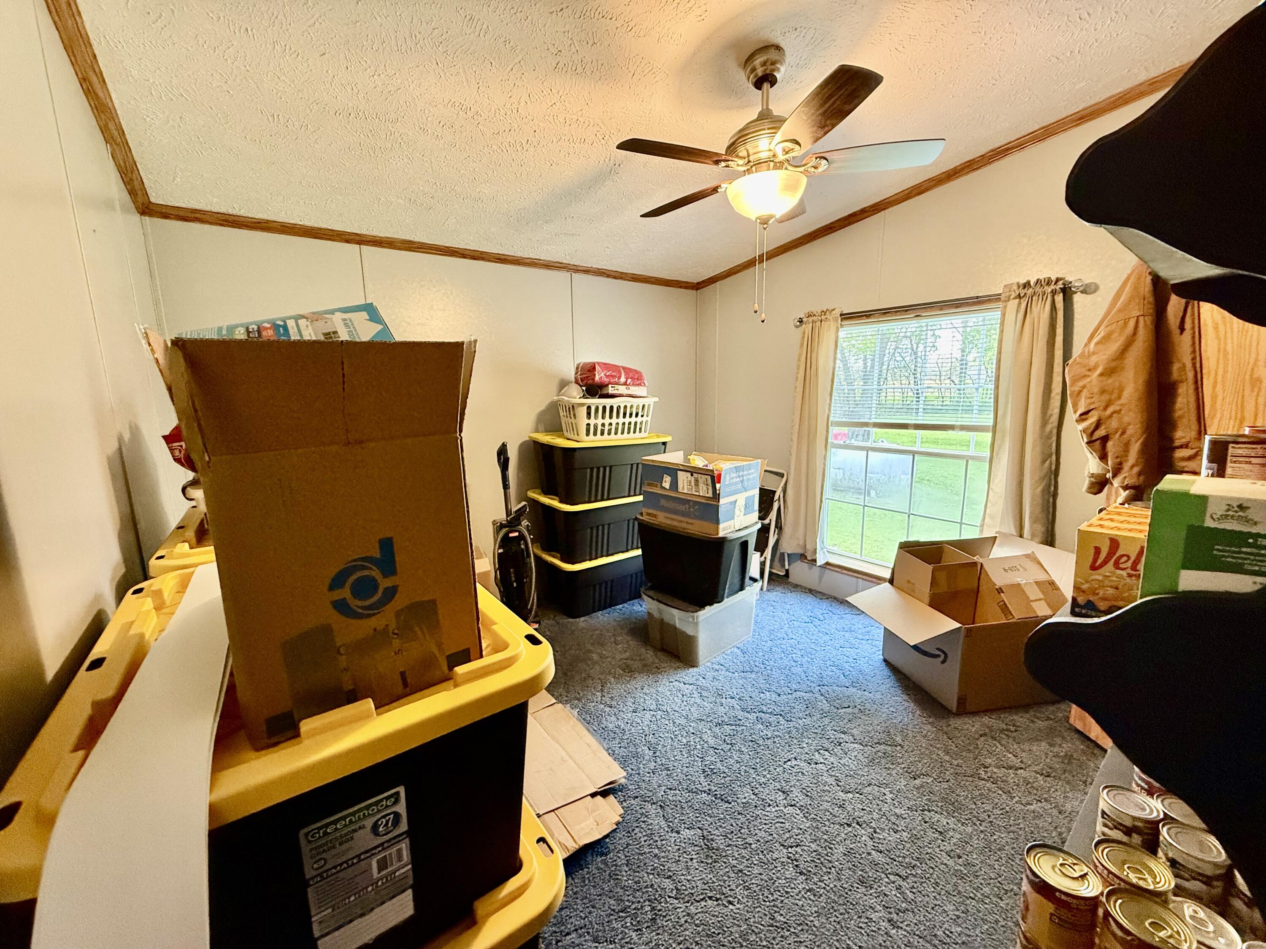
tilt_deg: -10.9
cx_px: 633
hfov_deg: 102.1
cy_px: 474
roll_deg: +1.0
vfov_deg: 85.7
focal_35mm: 14
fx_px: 512
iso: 500
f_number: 2.2
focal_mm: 2.22
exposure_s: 1/60
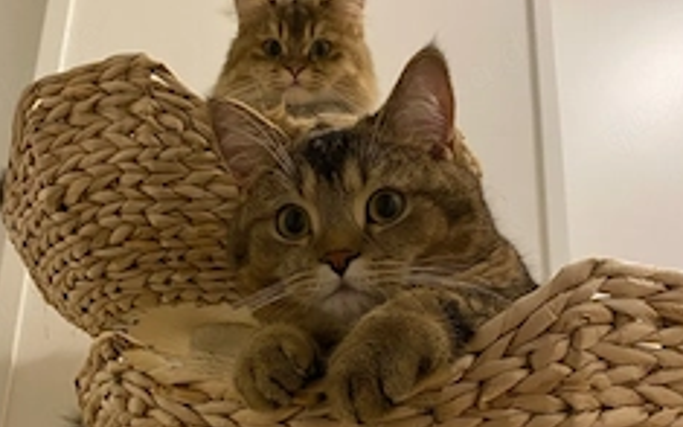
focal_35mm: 47
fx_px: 875
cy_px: 346
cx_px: 302
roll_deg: -2.7
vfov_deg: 26.9
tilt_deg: +22.3
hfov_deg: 42.6
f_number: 1.8
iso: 200
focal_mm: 4.25
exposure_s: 1/50
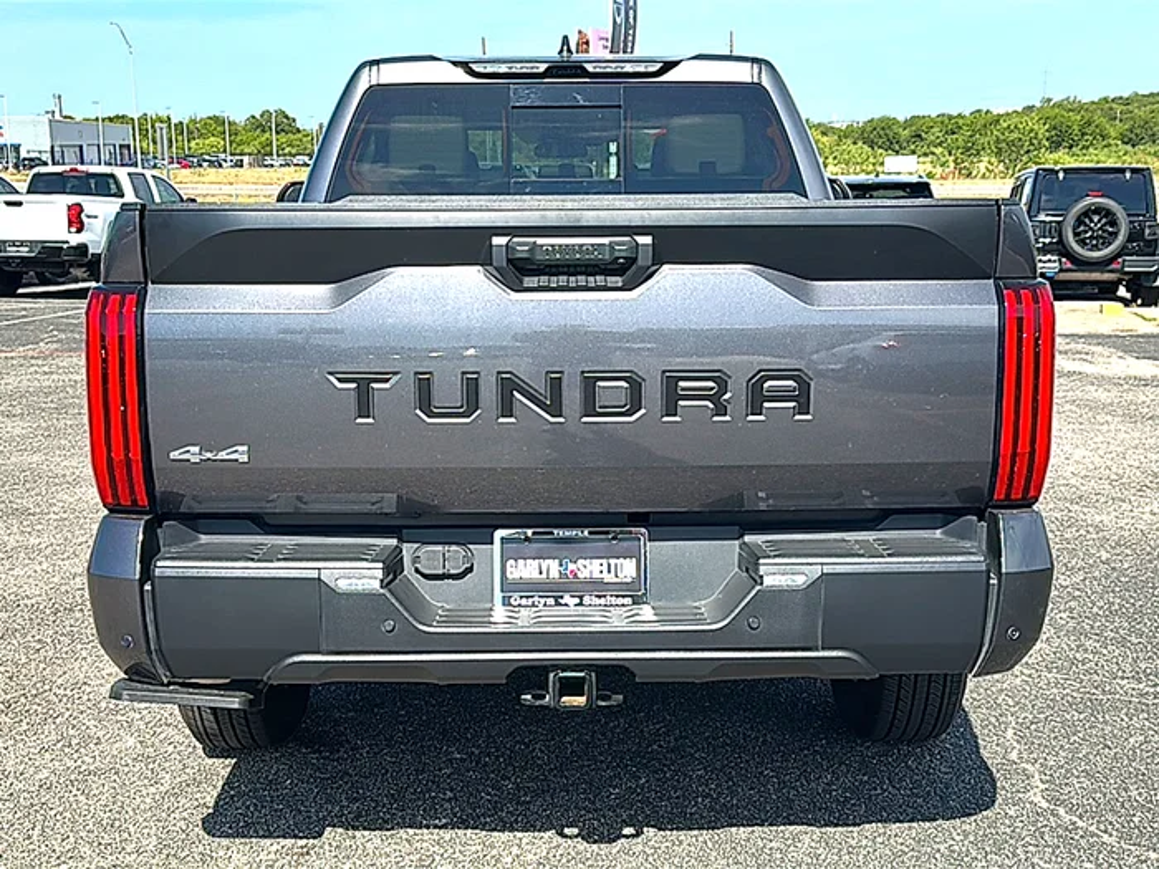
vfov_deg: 37.7
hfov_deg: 49.0
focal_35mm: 38
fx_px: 1272
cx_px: 580
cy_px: 434
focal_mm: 6.86
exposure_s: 1/2985
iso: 80
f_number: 1.78
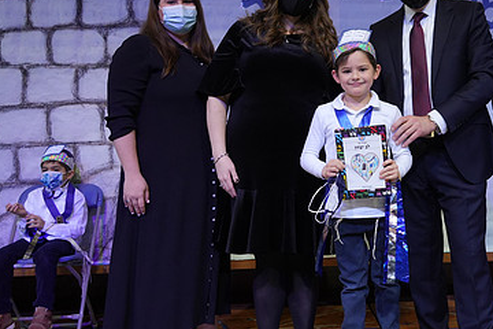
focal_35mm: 50
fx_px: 685
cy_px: 125
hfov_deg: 38.6
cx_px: 368
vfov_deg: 26.9
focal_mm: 31
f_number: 4.5
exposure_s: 1/125
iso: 1600
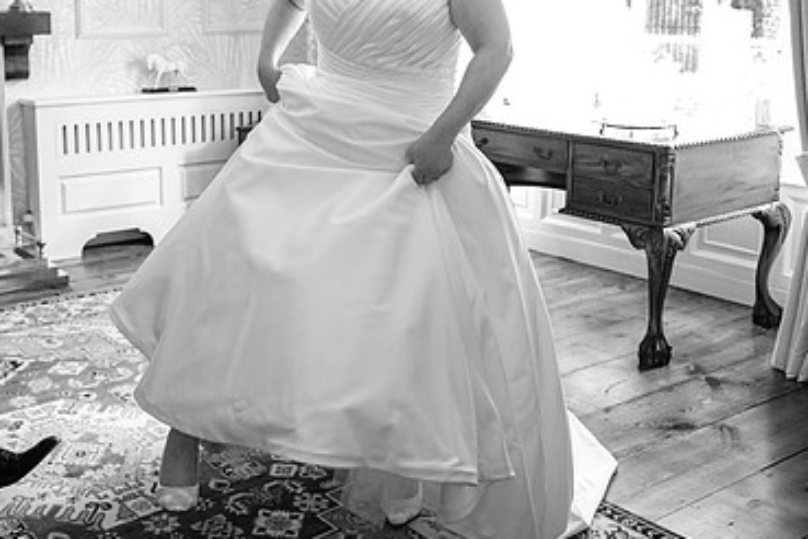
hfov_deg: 45.9
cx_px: 294
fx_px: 943
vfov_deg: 31.5
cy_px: 154
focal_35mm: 42
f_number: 1.8
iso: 800
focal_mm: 16
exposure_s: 1/250
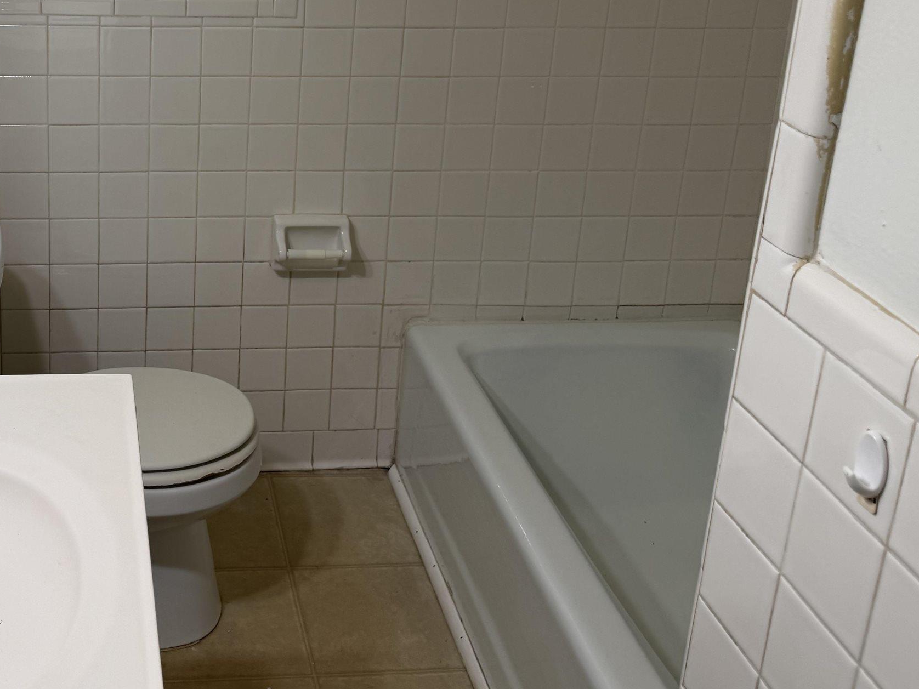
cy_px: 111
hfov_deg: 41.1
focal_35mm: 44
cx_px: 185
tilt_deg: -16.6
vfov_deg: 31.8
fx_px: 1168
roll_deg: -2.4
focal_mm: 6.76
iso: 64
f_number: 1.78
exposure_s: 1/120
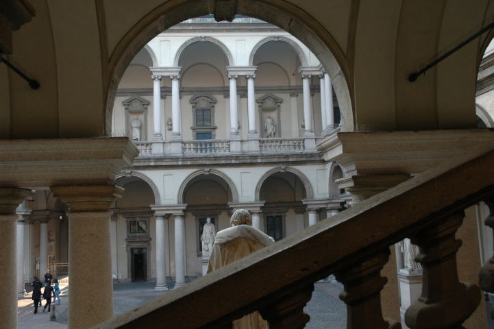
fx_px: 514
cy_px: 164
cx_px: 247
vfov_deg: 35.5
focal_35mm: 38
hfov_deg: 51.3
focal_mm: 25
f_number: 5.6
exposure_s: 1/40
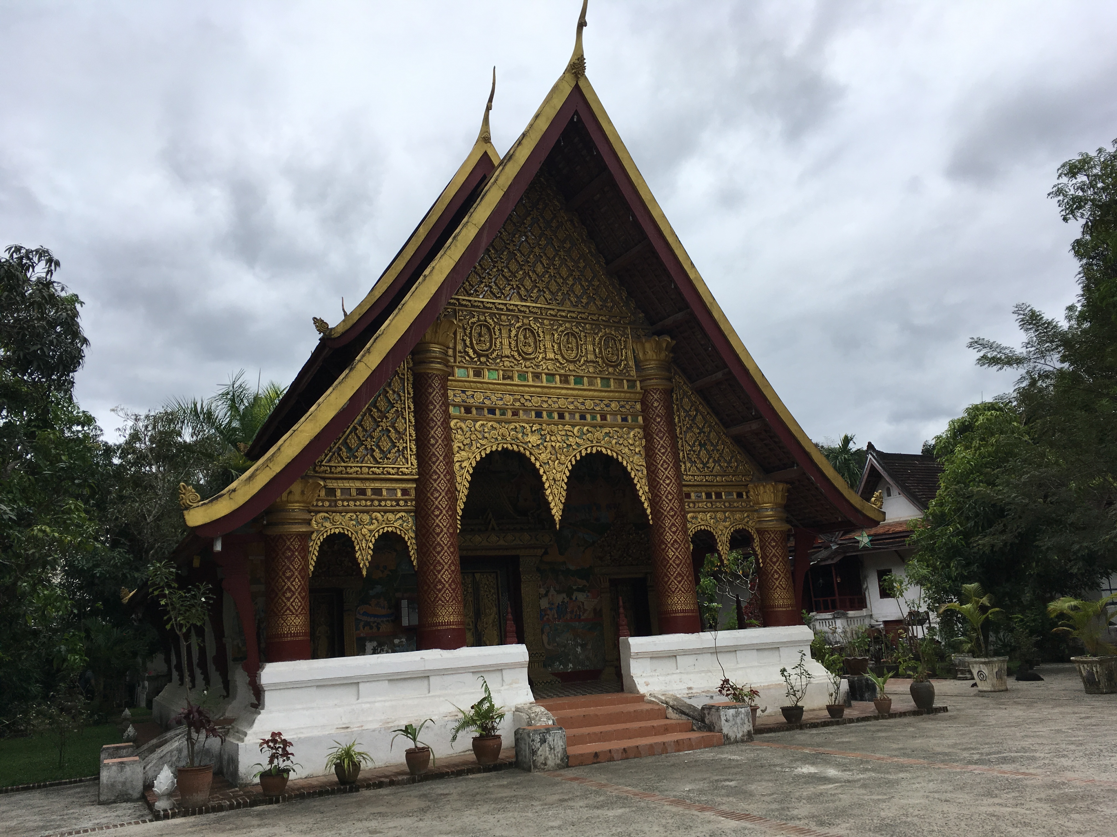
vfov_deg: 48.2
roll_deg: +3.2
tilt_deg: +13.6
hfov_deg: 61.7
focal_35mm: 29
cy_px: 418
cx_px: 558
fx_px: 936
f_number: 2.2
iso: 25
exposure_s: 1/1326
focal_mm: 4.15
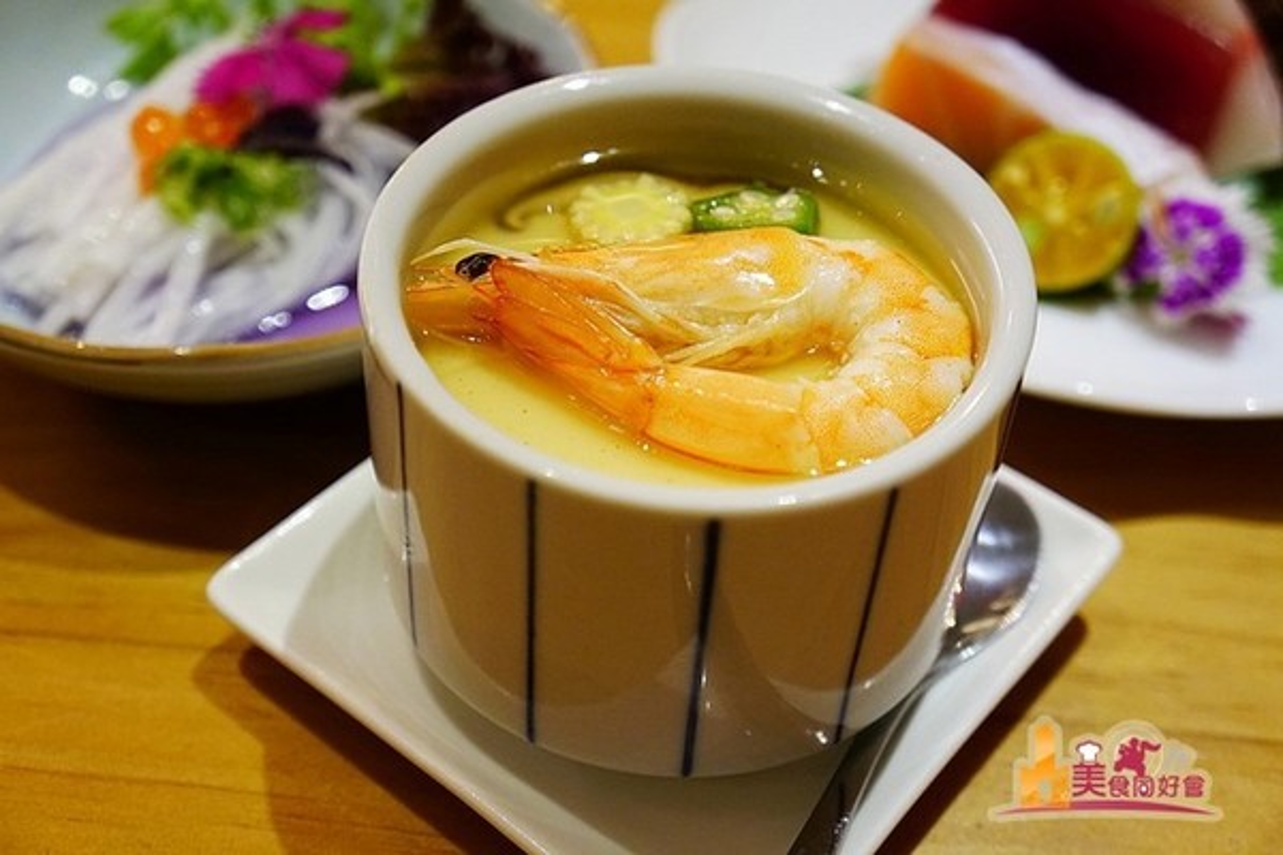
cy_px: 428
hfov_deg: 43.6
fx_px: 1604
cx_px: 642
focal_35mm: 45
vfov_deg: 29.9
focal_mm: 30
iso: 2000
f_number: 4
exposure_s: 1/60
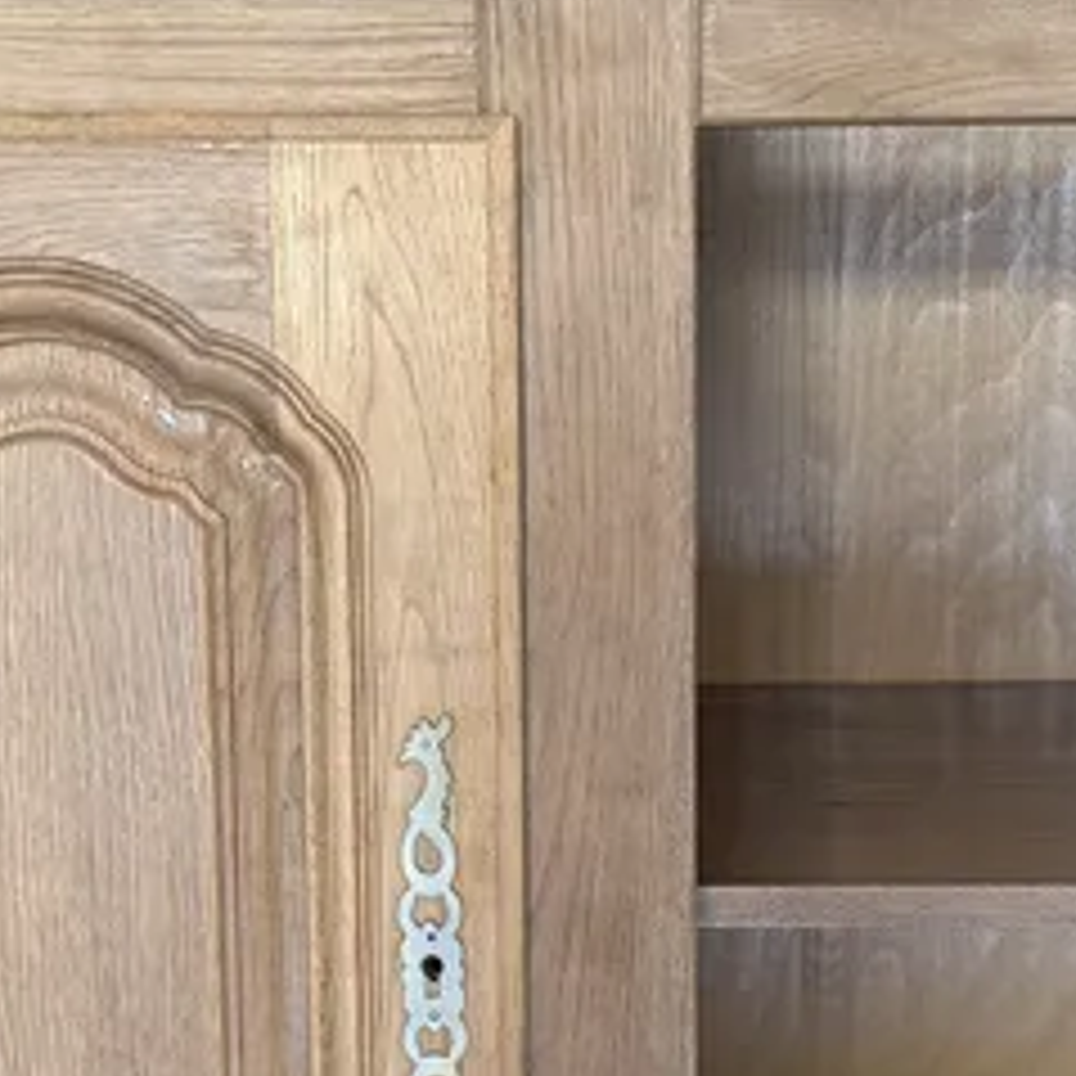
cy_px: 648
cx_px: 608
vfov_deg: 24.3
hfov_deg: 24.3
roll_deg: +1.8
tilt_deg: -10.2
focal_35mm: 71
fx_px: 2497
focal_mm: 6.76
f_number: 1.78
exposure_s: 1/60
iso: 320
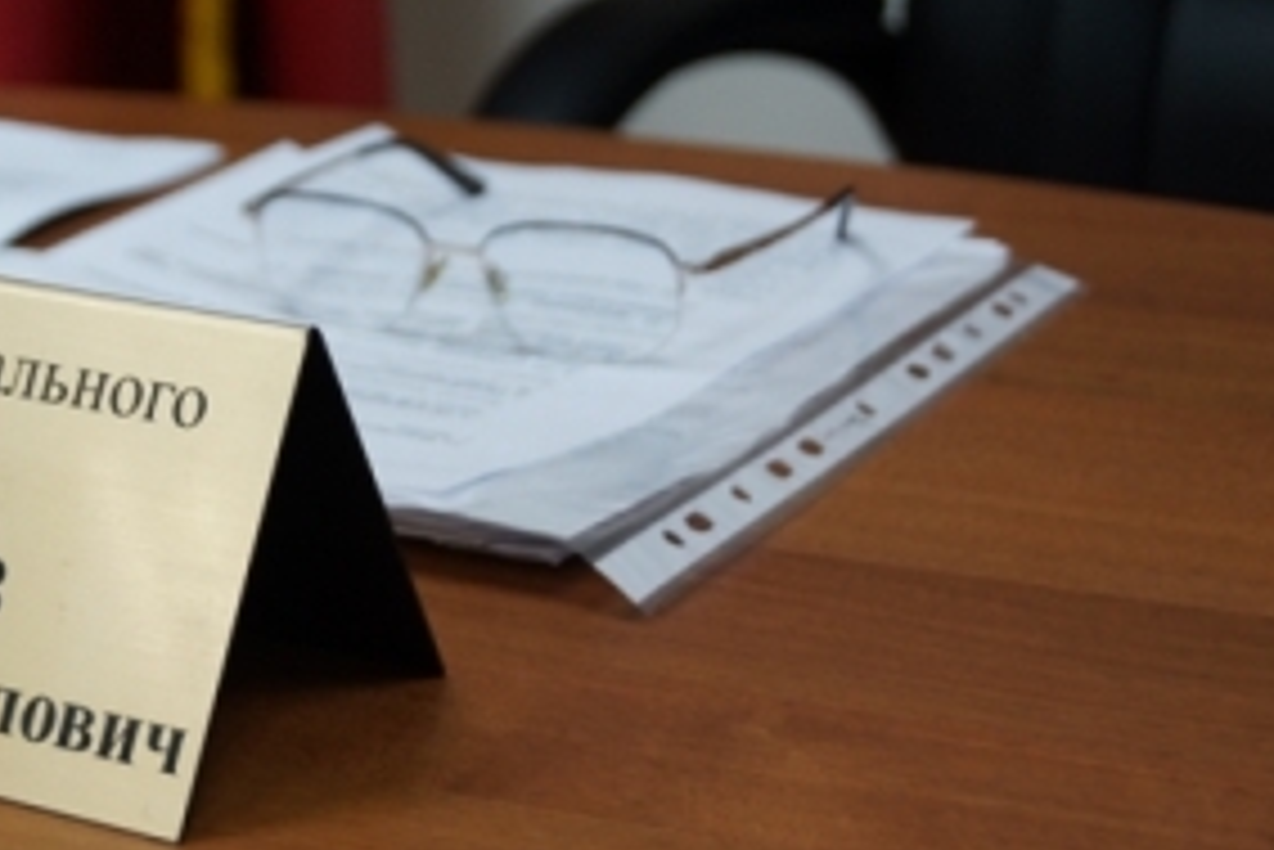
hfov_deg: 21.3
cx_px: 311
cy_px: 227
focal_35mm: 95
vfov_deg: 14.4
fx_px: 3364
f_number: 4.5
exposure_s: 1/80
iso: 400
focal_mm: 40
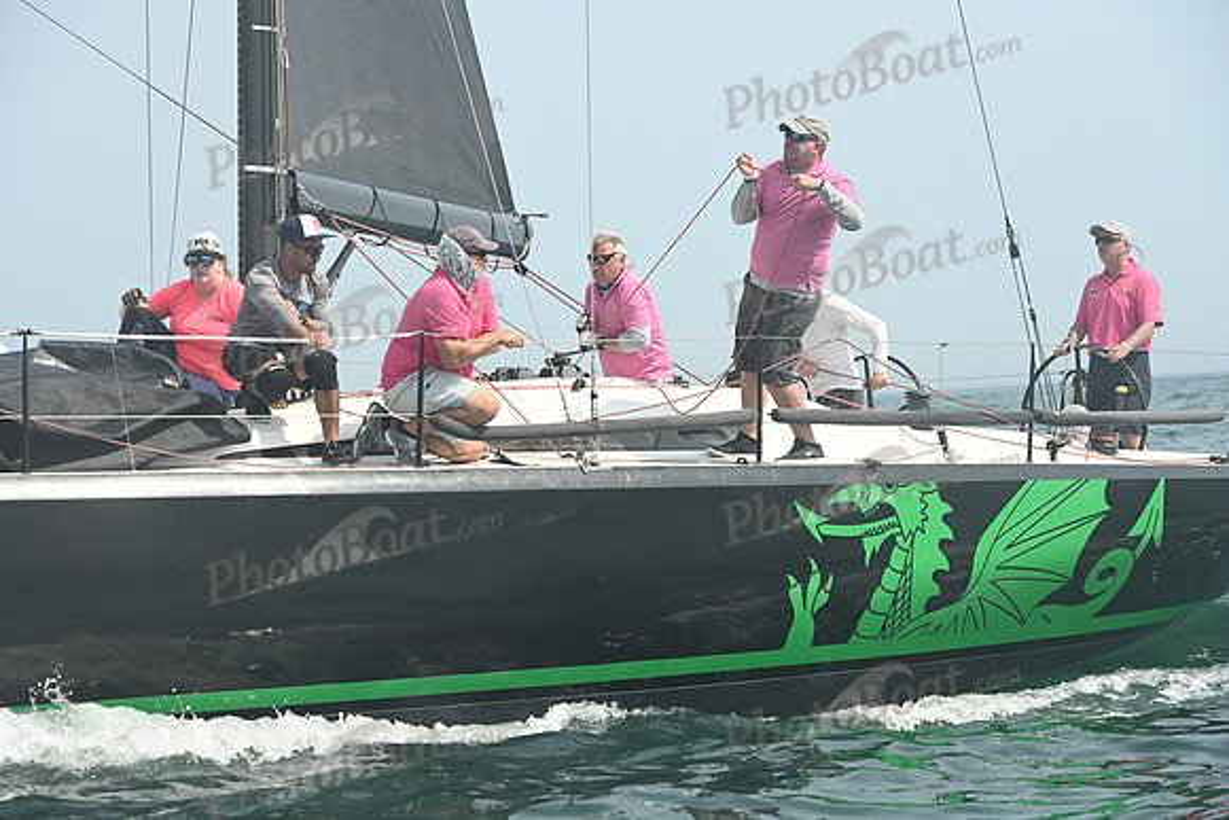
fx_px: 3961
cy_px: 410
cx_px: 614
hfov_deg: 17.6
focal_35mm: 116
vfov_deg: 11.8
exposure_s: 1/1250
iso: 320
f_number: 6.3
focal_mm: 116
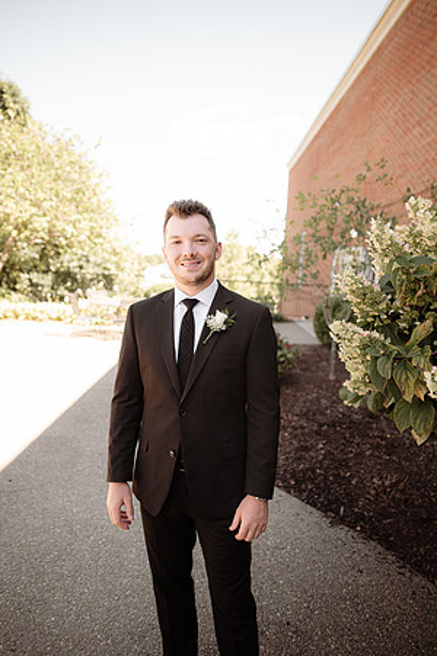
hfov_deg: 53.1
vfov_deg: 73.7
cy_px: 328
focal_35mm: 24
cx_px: 218
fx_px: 437
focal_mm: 24
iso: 125
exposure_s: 1/500
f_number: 2.2
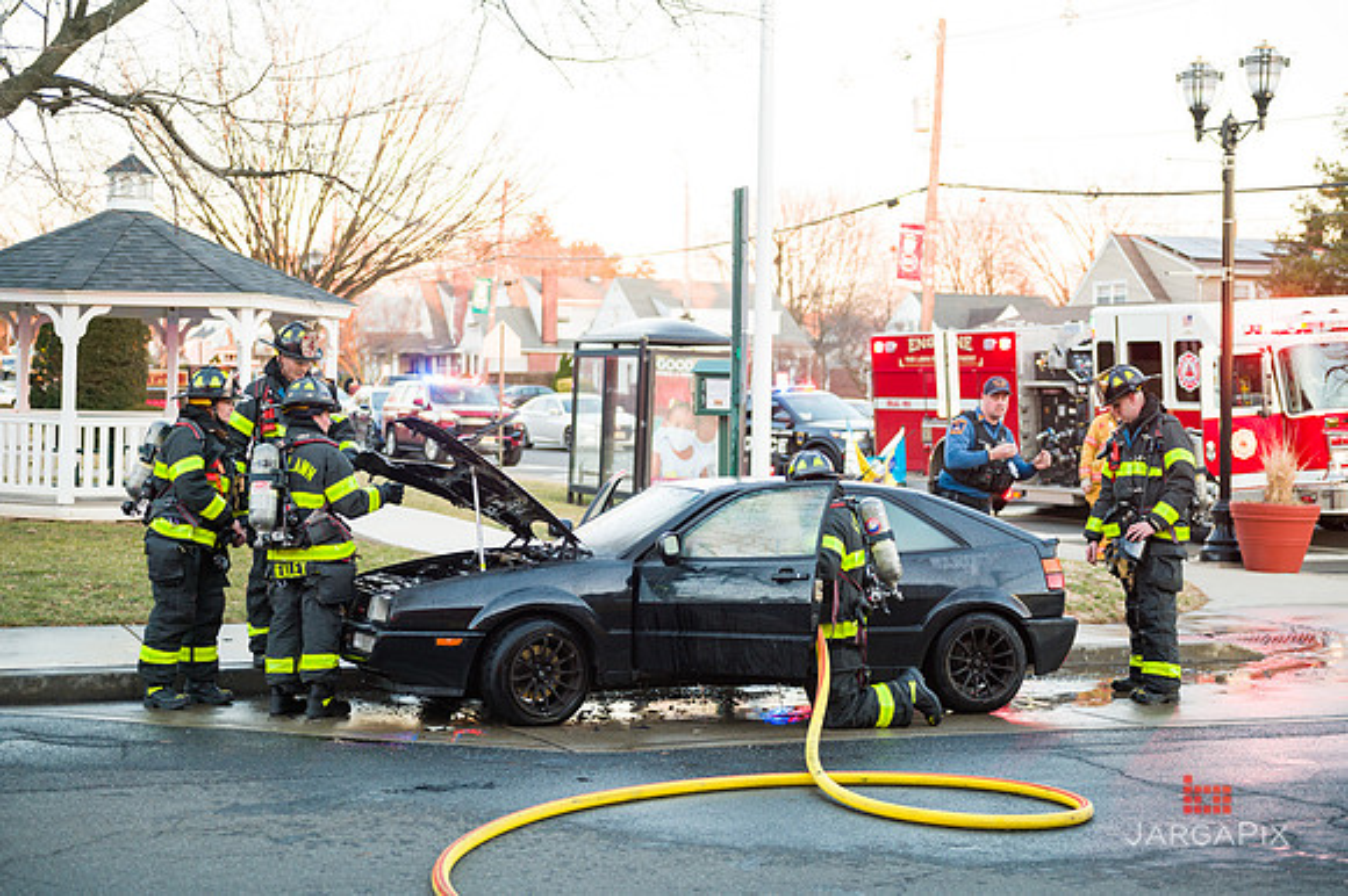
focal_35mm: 58
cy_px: 448
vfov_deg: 23.4
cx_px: 674
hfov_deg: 34.5
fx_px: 2170
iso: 640
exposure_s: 1/200
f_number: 3.2
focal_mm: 58
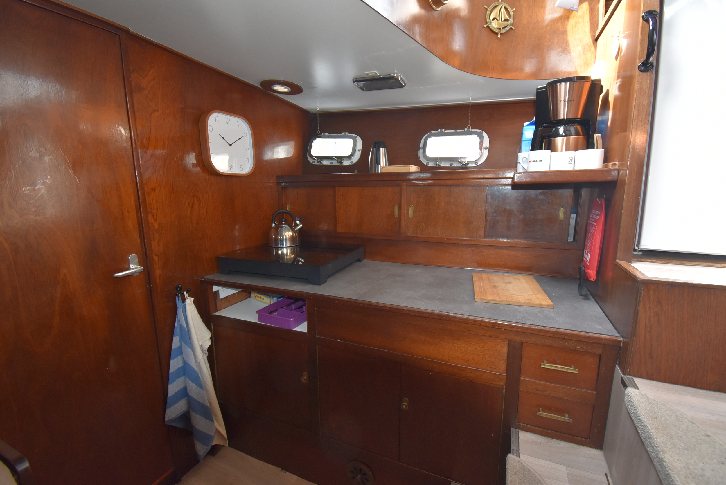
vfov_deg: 77.4
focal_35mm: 15
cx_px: 363
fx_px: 303
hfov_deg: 100.3
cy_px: 242
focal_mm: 10
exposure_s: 1/100
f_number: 5
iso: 800
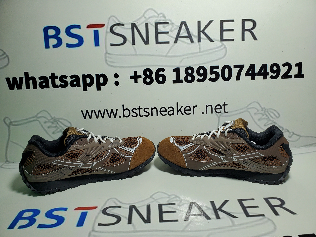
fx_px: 237
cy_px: 118
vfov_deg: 53.1
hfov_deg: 67.3
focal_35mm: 26
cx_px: 158
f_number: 2.4
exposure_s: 1/345
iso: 50
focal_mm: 4.3
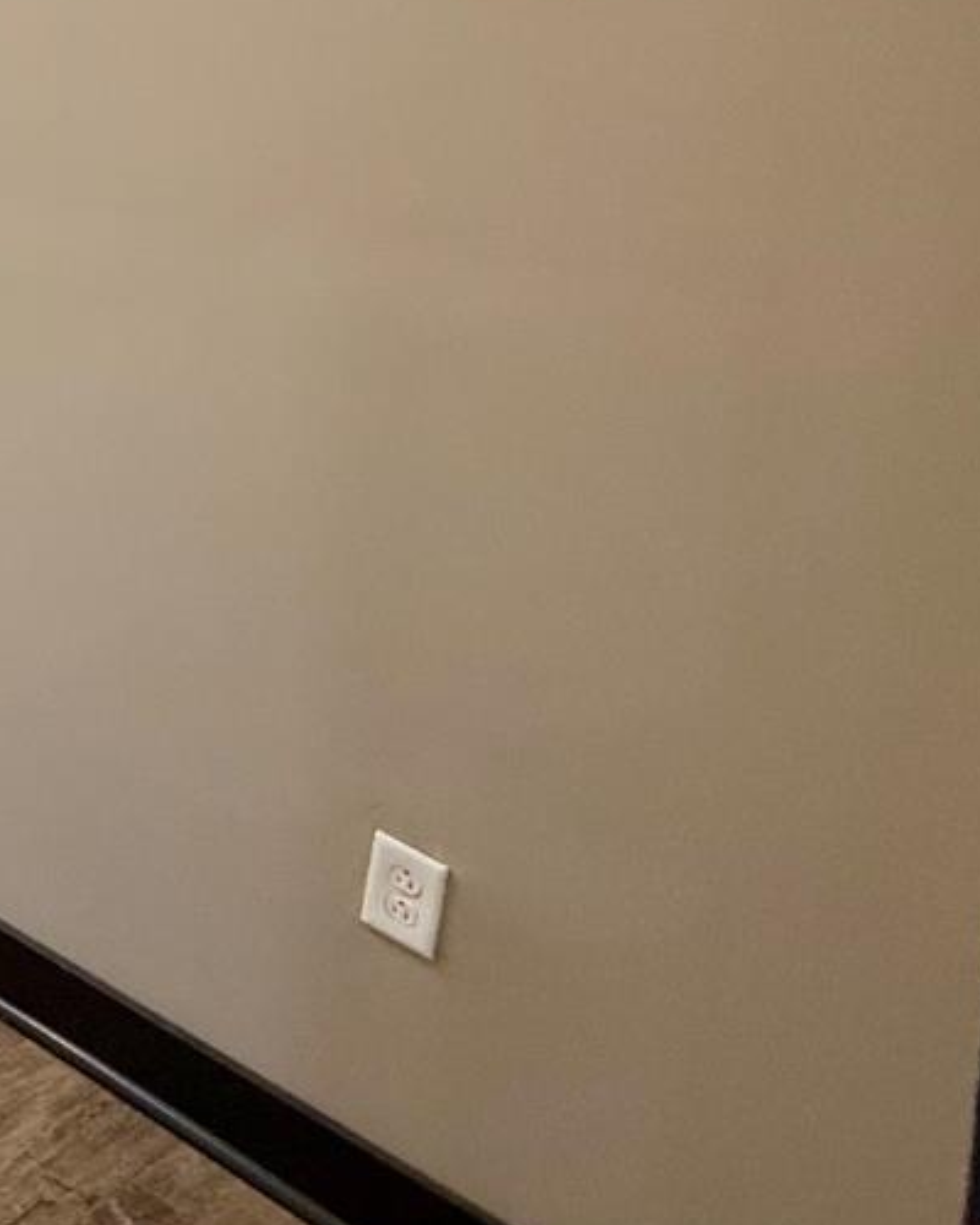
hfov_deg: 23.4
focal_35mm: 41
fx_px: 1486
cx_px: -693
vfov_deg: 40.8
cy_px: 87
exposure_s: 1/120
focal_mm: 2.22
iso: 200
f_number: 2.2
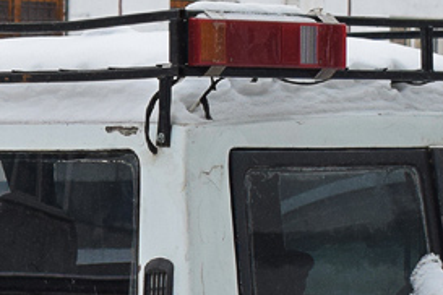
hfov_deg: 9.1
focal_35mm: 224
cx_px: -52
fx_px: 2756
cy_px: 361
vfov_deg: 6.1
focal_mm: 34
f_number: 5.6
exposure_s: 1/800
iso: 800
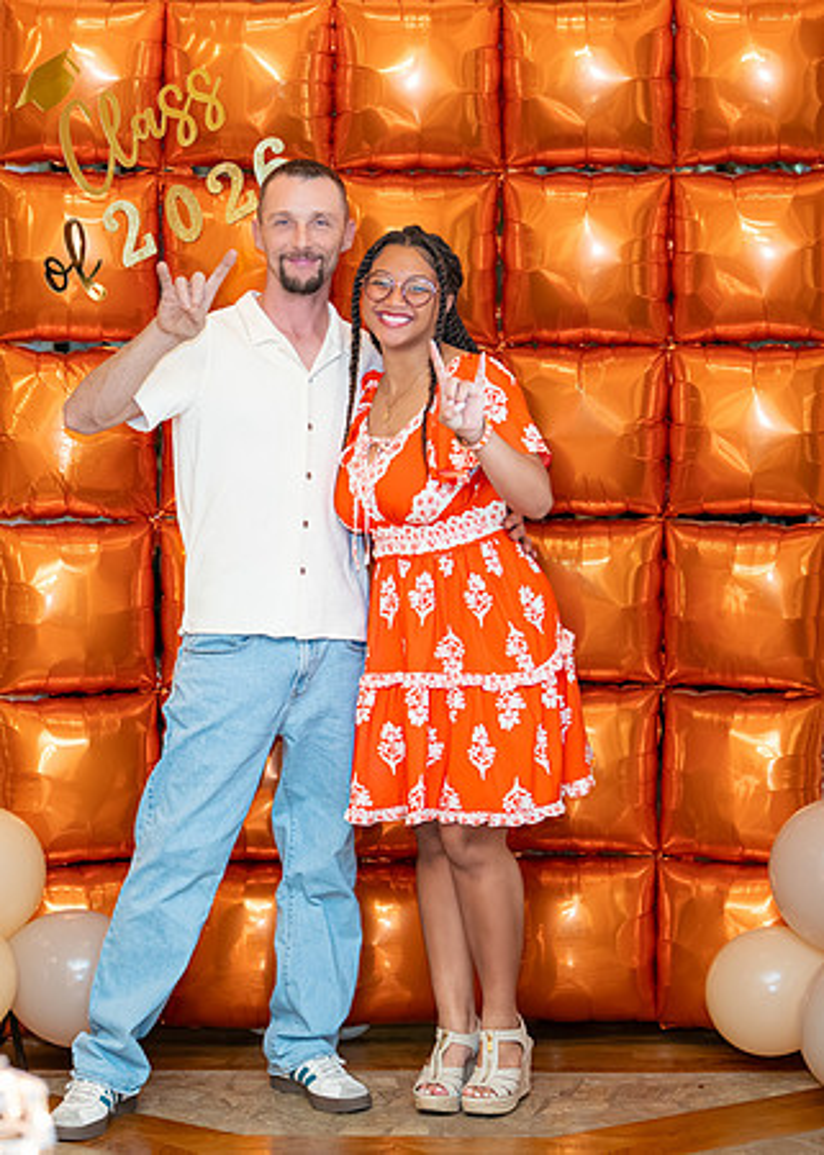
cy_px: 579
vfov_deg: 23.0
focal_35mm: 87
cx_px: 334
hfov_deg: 16.5
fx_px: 2844
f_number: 1.2
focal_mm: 50
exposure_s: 1/400
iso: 1000
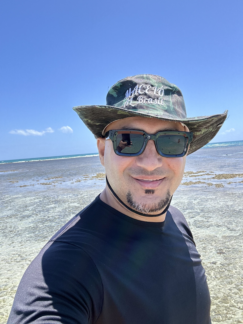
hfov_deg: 46.8
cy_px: 162
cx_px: 122
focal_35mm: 30
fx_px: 281
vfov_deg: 60.0
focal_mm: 2.69
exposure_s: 1/931
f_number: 1.9
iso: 25
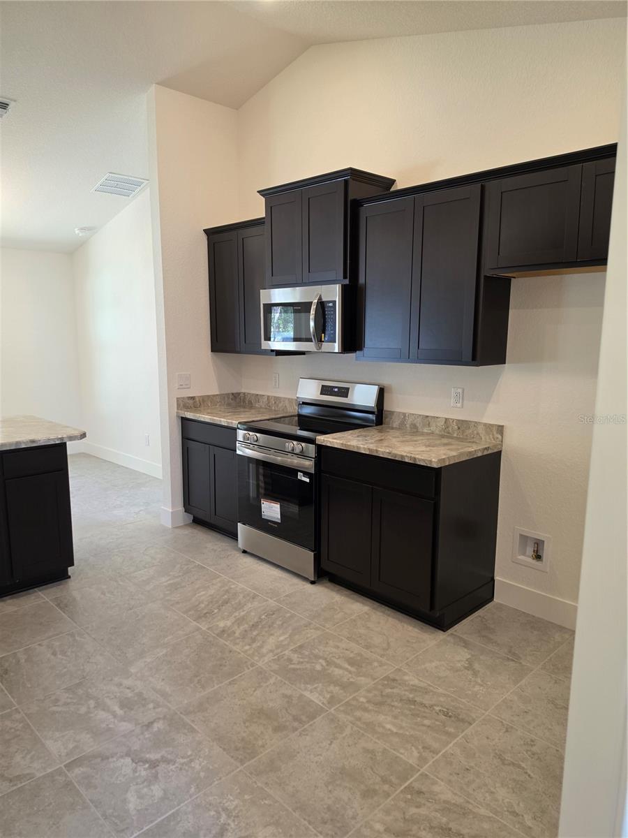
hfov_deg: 58.9
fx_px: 556
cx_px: 314
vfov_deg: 73.9
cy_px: 419
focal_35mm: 23
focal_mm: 6.5
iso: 100
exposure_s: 1/120
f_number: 1.4
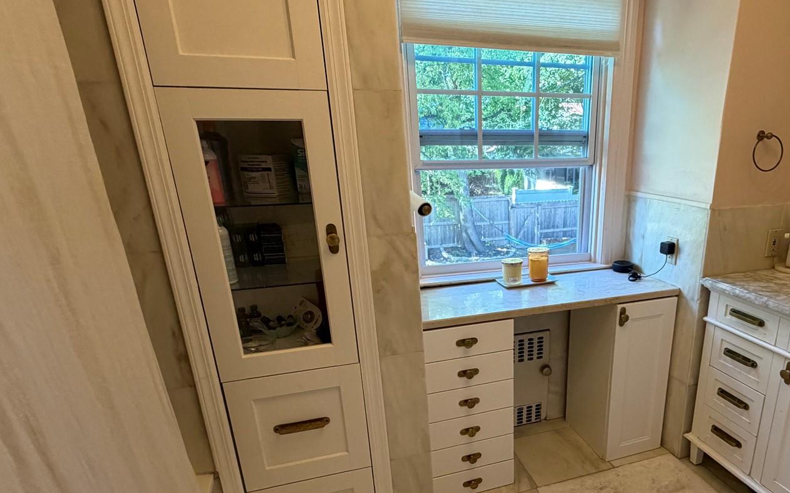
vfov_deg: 50.2
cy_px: 327
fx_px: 517
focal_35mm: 24
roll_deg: +0.6
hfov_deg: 73.1
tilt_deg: -19.6
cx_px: 510
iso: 320
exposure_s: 1/120
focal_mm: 2.22
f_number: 2.2
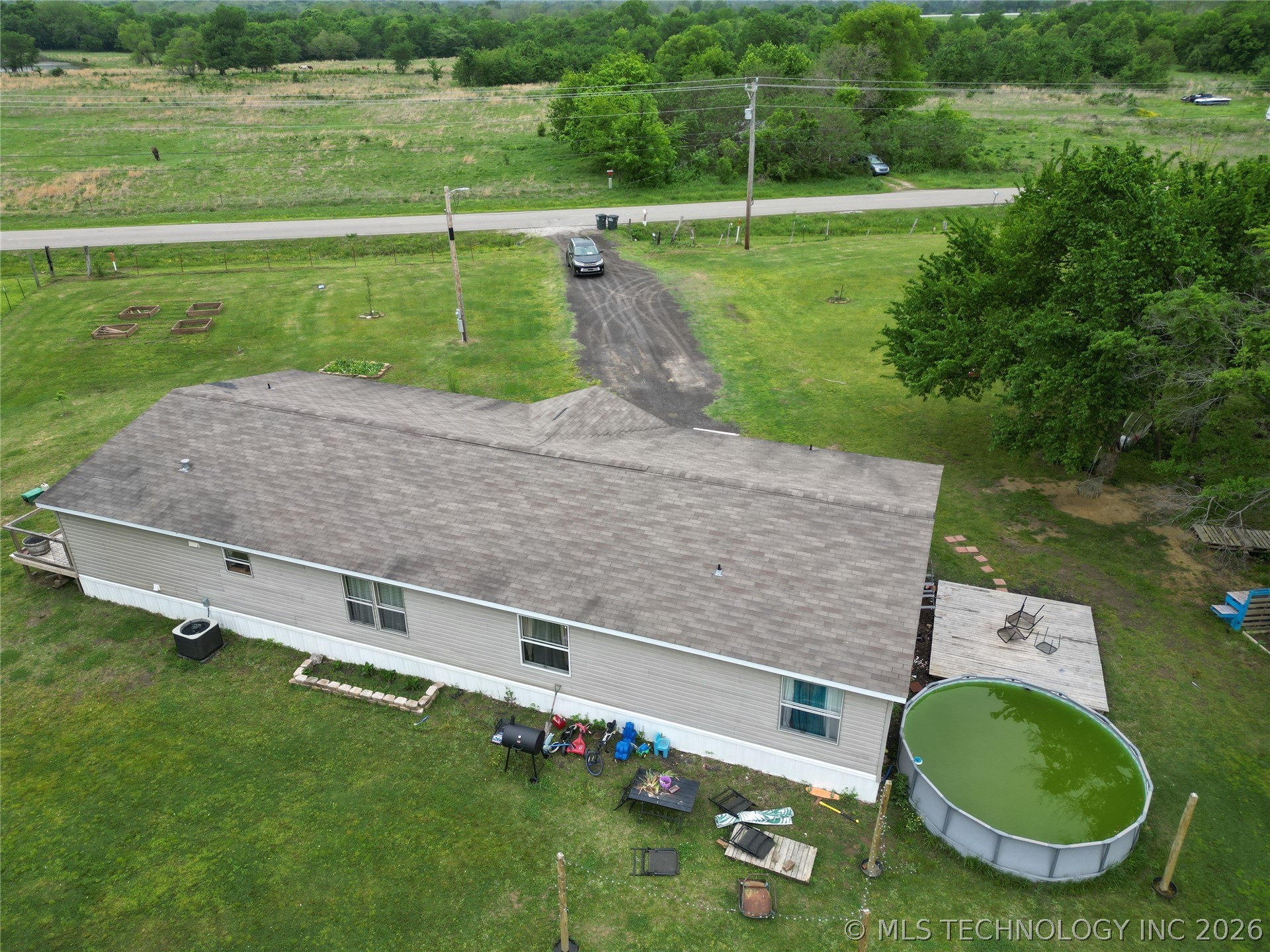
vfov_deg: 56.8
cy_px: 476
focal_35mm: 24
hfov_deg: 71.6
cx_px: 635
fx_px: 881
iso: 100
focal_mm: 6.72
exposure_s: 1/800
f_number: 1.7
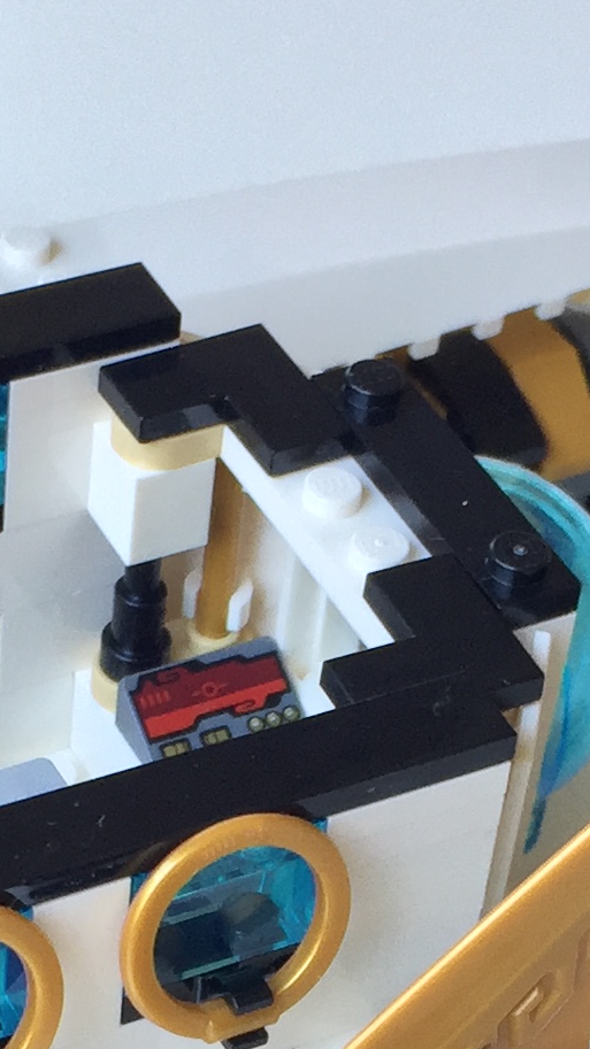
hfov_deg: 10.7
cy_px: 981
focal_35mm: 113
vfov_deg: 18.6
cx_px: 213
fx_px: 3145
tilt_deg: -47.4
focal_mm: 4.15
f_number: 2.2
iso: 50
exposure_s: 1/100
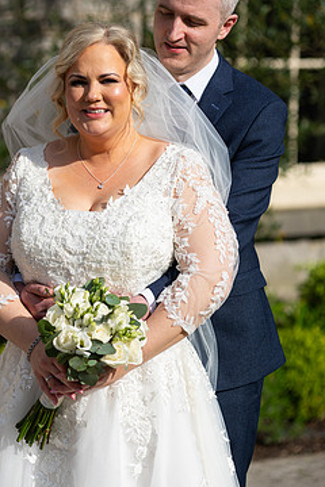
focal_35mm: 181
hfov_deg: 7.6
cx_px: 127
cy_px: 242
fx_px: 2451
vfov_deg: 11.4
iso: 80
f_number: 3.5
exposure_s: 1/640
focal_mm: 145
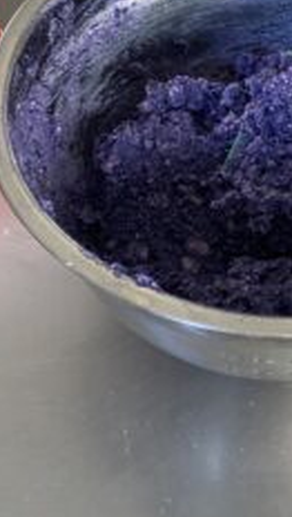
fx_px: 837
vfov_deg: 34.0
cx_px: 322
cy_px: 167
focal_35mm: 61
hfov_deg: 19.0
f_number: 1.8
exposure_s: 1/60
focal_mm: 4.25
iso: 100
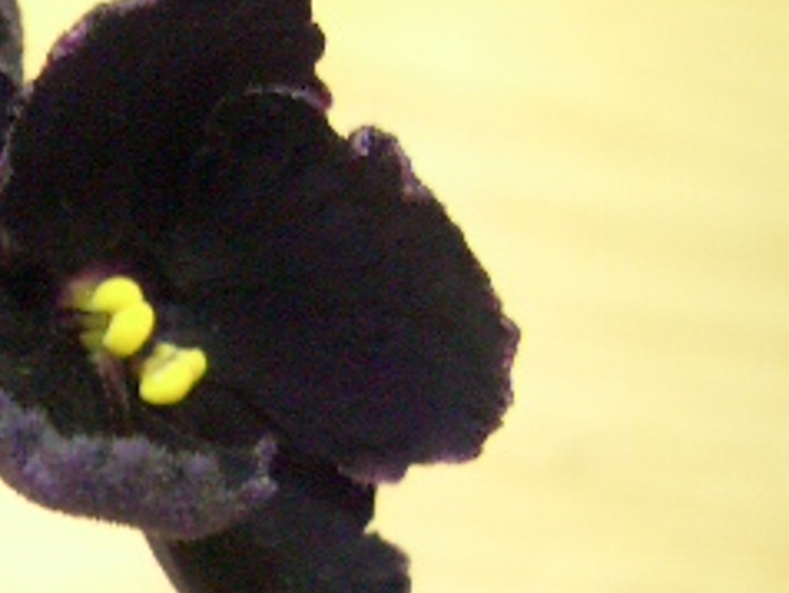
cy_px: 358
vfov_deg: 15.7
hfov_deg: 19.1
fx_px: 2145
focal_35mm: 94
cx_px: -262
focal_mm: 5.8
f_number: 2.6
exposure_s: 1/13
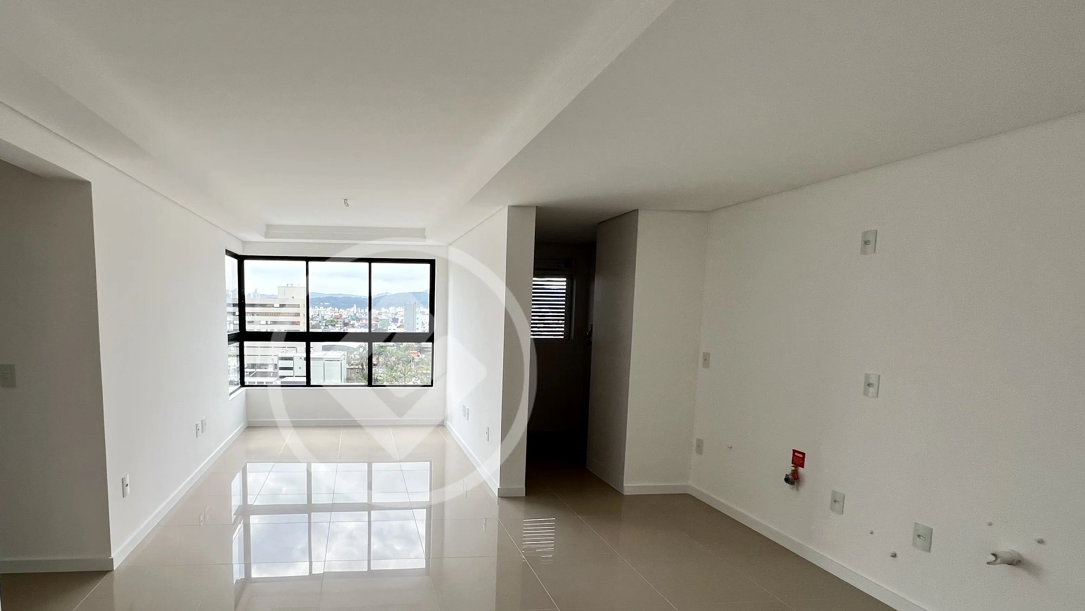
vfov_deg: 60.4
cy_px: 372
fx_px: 518
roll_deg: -0.6
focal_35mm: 18
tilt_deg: -6.4
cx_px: 402
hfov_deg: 90.7
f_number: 1.8
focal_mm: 1.57
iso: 32
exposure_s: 1/431
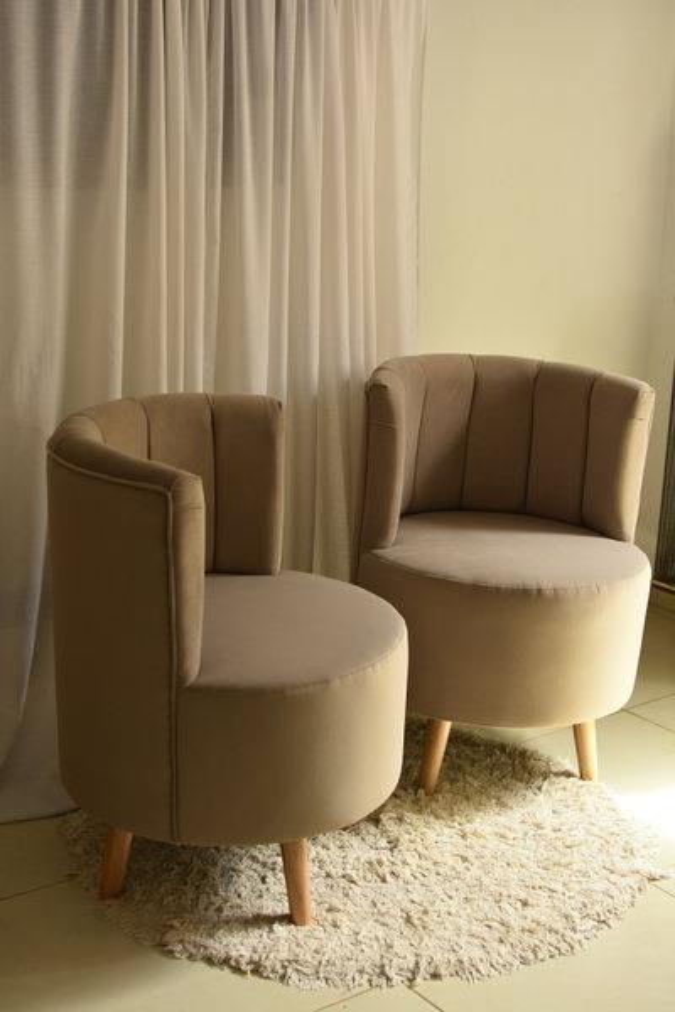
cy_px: 506
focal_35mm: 52
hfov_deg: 25.8
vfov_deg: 37.9
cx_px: 338
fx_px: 1476
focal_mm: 35
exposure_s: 1/100
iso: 250
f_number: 2.8
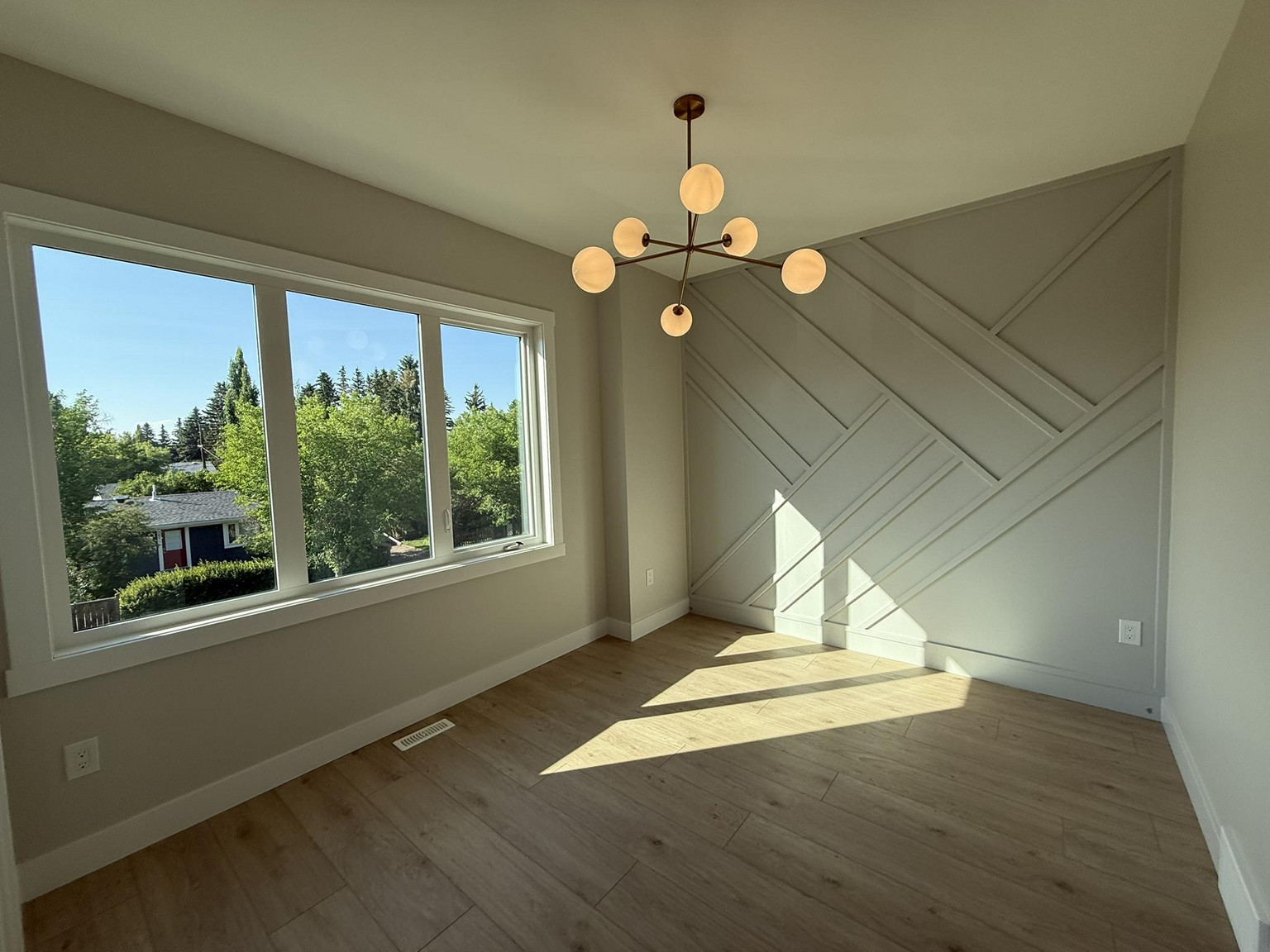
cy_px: 476
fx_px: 514
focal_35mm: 14
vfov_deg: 85.7
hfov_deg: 102.1
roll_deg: +1.9
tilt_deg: -2.9
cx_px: 635
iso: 50
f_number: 2.2
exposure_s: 1/596
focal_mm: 2.22
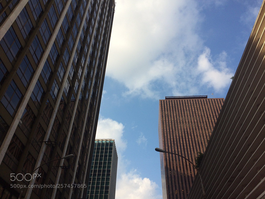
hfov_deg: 61.7
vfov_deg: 48.2
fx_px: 222
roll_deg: +0.5
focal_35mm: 29
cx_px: 132
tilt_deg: +40.7
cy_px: 100
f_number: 2.2
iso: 32
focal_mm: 4.15
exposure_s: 1/1466
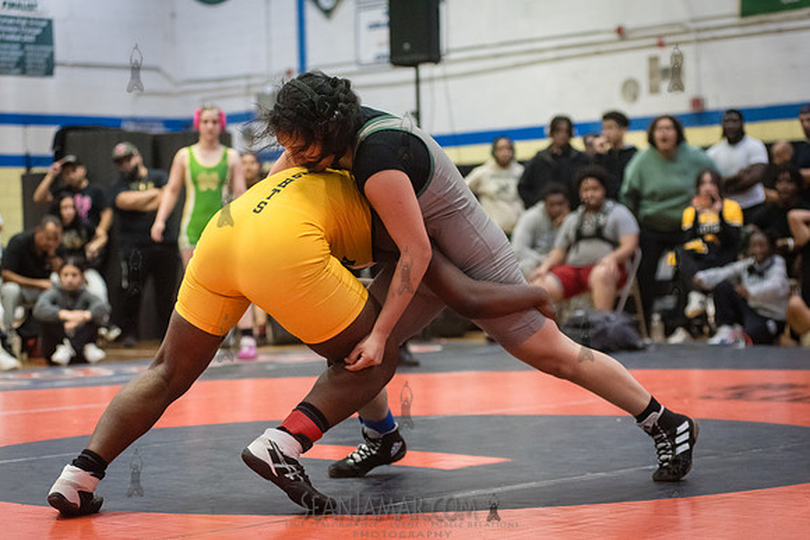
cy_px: 270
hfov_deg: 25.4
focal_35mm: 80
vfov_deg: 17.1
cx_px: 405
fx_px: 1800
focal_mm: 80
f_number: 3.5
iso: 8000
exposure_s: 1/400
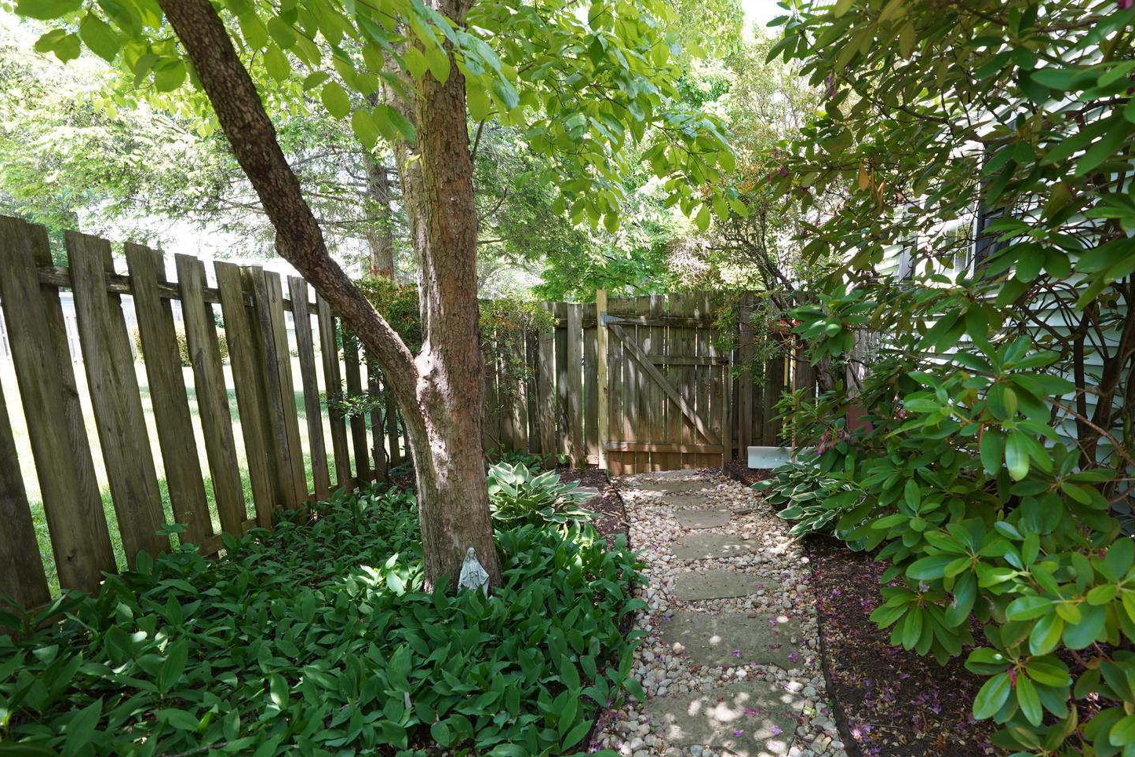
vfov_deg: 70.2
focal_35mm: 17
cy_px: 424
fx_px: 536
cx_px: 711
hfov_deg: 91.3
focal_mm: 12
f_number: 4
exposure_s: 1/160
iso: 320
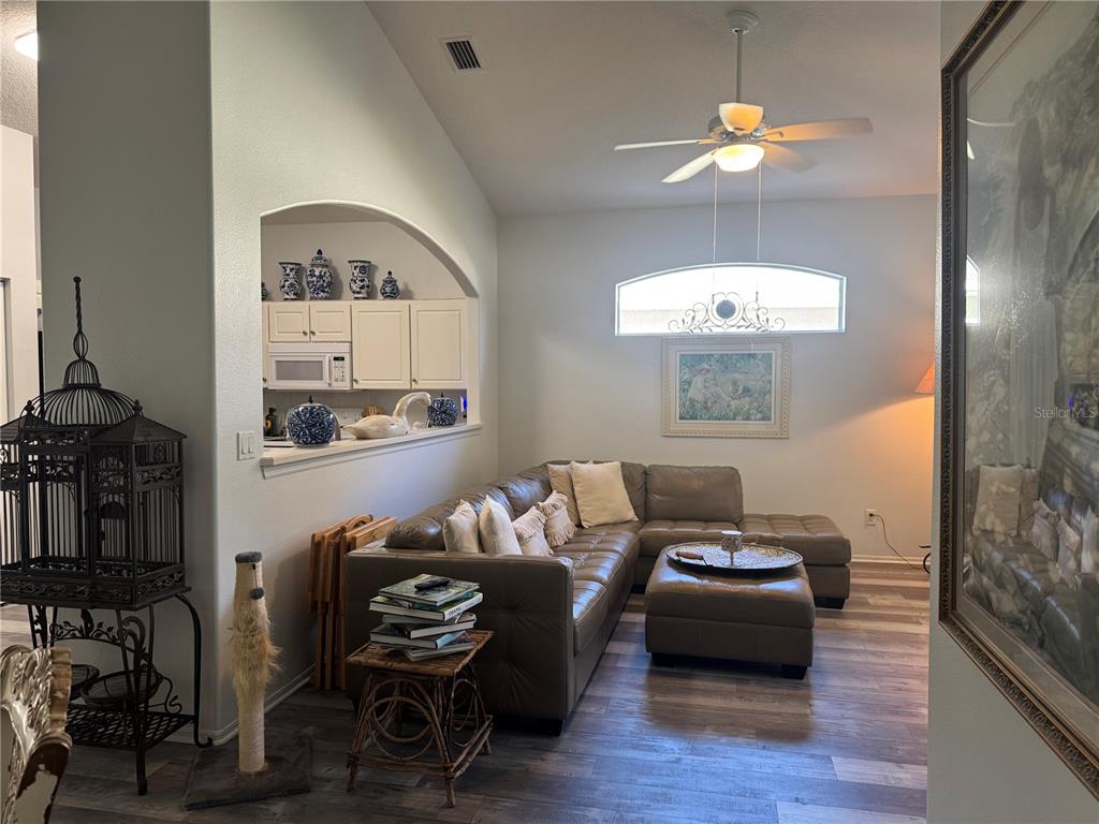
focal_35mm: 24
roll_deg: +0.5
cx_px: 550
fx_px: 762
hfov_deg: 71.6
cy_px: 412
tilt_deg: -2.7
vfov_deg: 56.8
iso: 125
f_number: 1.78
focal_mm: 6.76
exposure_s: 1/60
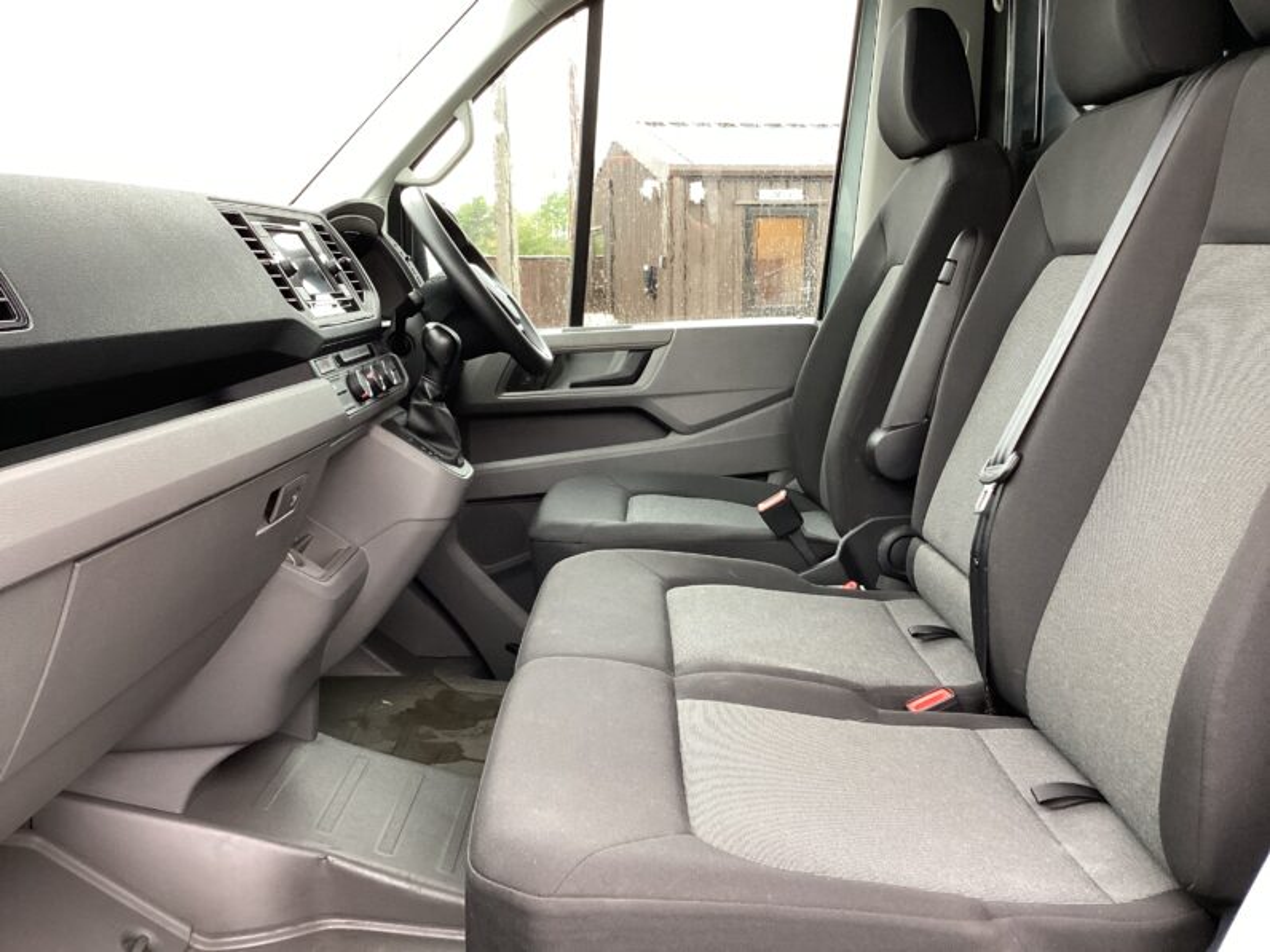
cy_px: 476
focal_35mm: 31
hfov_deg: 58.4
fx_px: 1137
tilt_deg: -9.9
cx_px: 635
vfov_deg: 45.4
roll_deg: +0.8
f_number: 2.4
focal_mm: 3.3
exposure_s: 1/60
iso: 125
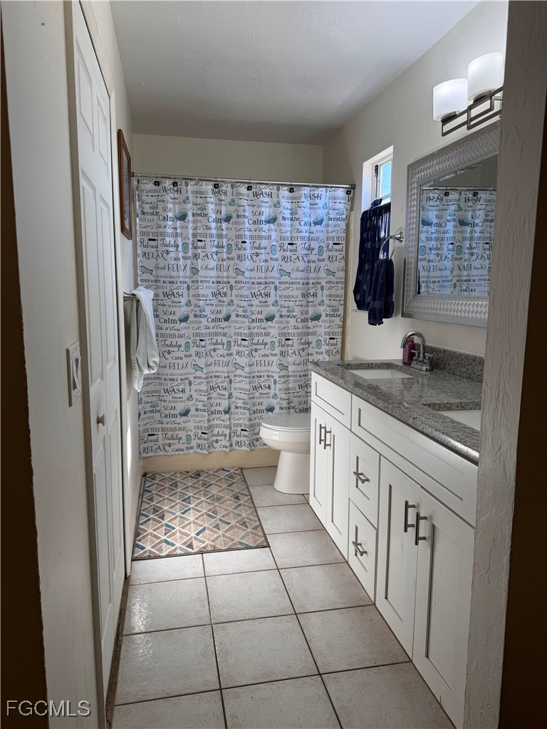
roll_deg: -0.2
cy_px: 364
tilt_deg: -8.1
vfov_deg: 71.6
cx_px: 274
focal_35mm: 24
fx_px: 506
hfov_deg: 56.8
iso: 100
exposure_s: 1/249
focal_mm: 6.76
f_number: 1.78
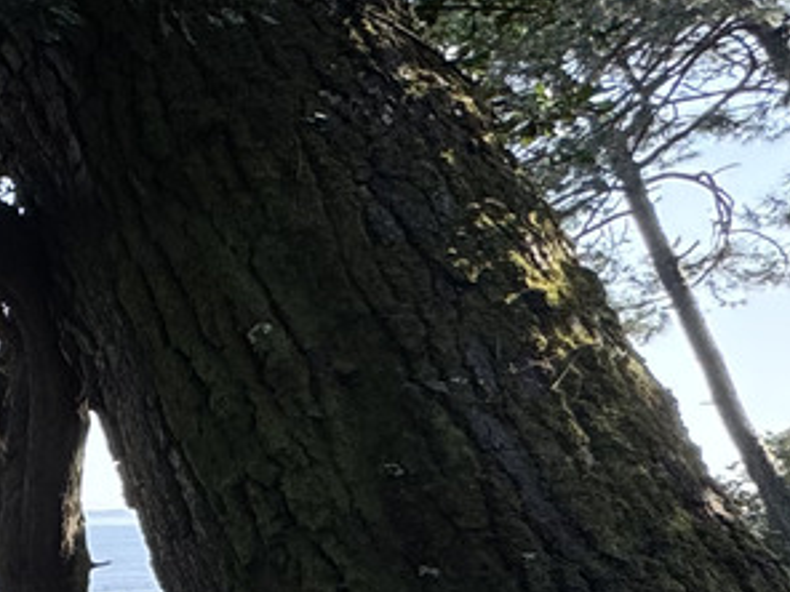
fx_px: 1552
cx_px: -902
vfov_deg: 21.1
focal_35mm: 68
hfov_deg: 17.3
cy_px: 555
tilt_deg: -1.5
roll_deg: +0.9
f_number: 2.2
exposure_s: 1/620
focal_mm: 2.22
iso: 40
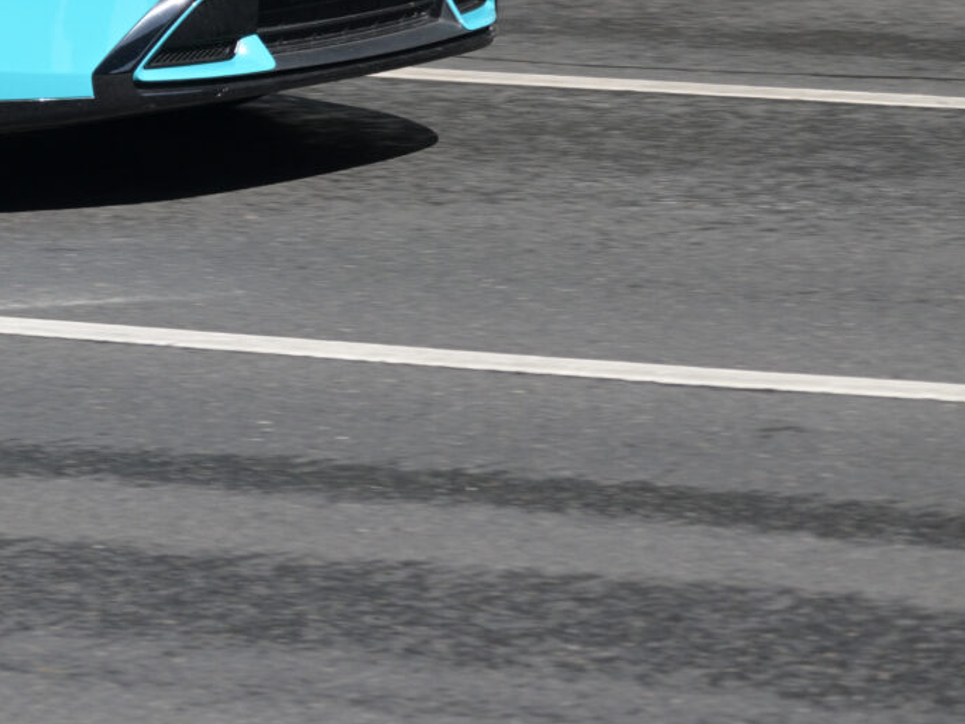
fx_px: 11039
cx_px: -611
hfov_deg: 5.0
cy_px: -314
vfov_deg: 3.7
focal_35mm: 396
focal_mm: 110
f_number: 6.3
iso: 160
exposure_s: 1/400
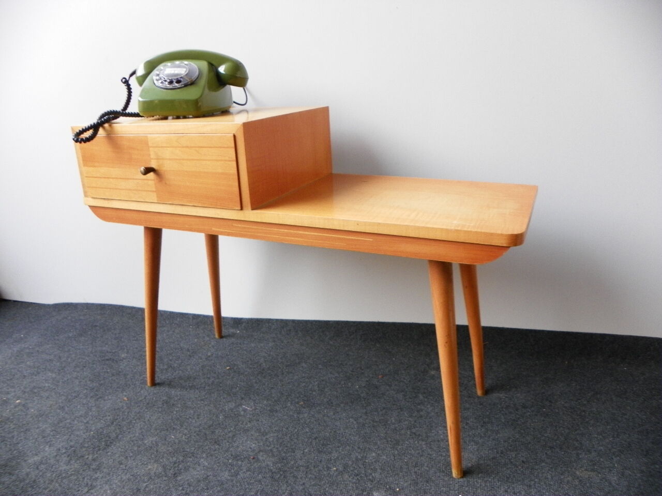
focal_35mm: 26
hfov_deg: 67.3
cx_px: 331
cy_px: 248
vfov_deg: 53.1
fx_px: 497
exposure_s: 1/30
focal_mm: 4.6
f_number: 2.8
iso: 100
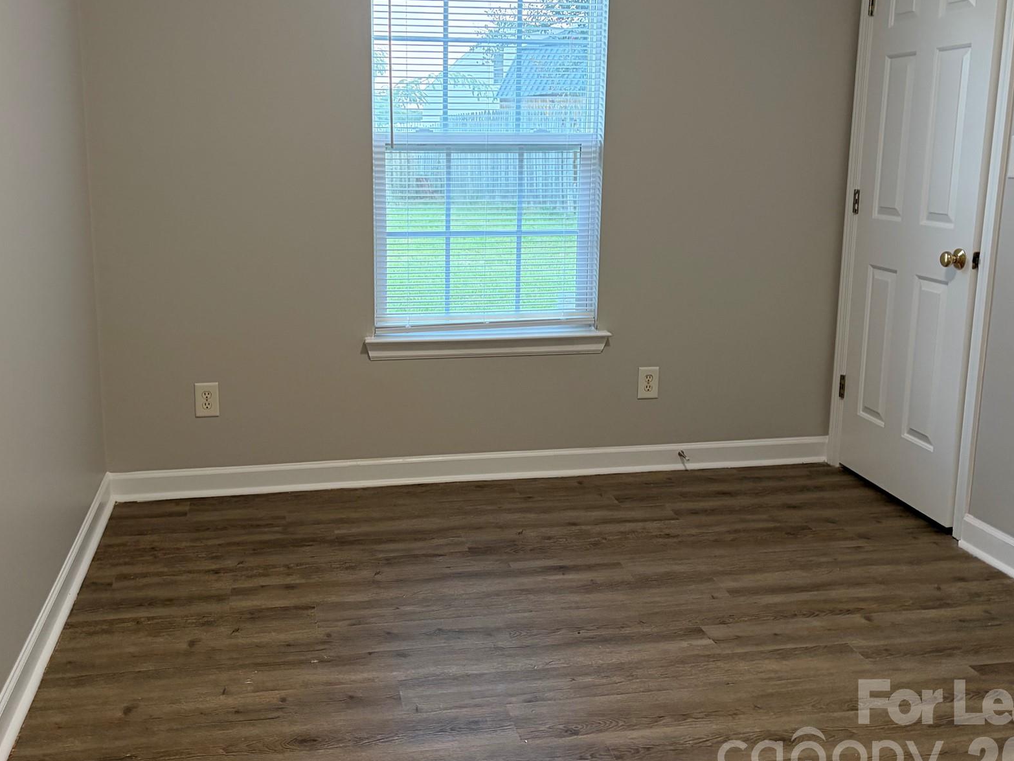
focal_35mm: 34
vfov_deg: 41.6
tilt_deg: -9.7
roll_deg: -0.1
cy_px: 309
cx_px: 444
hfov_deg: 53.8
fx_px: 996
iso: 200
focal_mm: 5.96
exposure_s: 1/60
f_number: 1.6
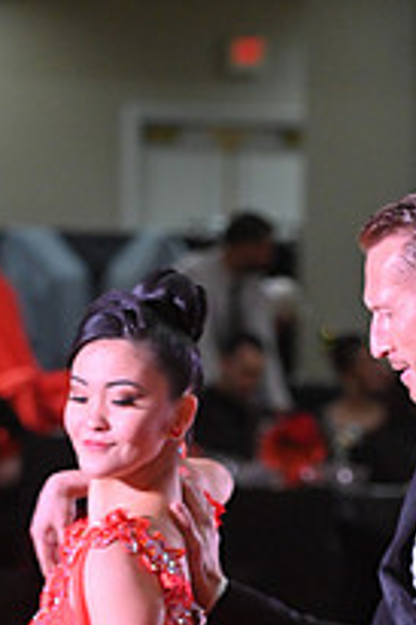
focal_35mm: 310
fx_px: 5382
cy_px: 777
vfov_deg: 6.6
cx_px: 308
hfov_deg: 4.4
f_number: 4.5
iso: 2500
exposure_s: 1/400
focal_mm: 110
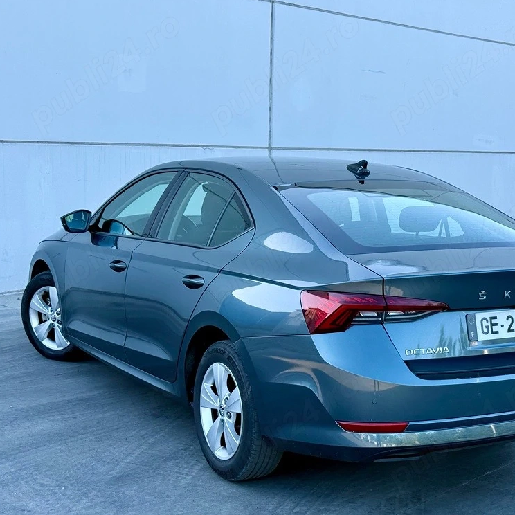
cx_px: 330
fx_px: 959
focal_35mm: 57
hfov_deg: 29.9
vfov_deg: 30.0
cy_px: 258
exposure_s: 1/596
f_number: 1.78
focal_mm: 6.76
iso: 64
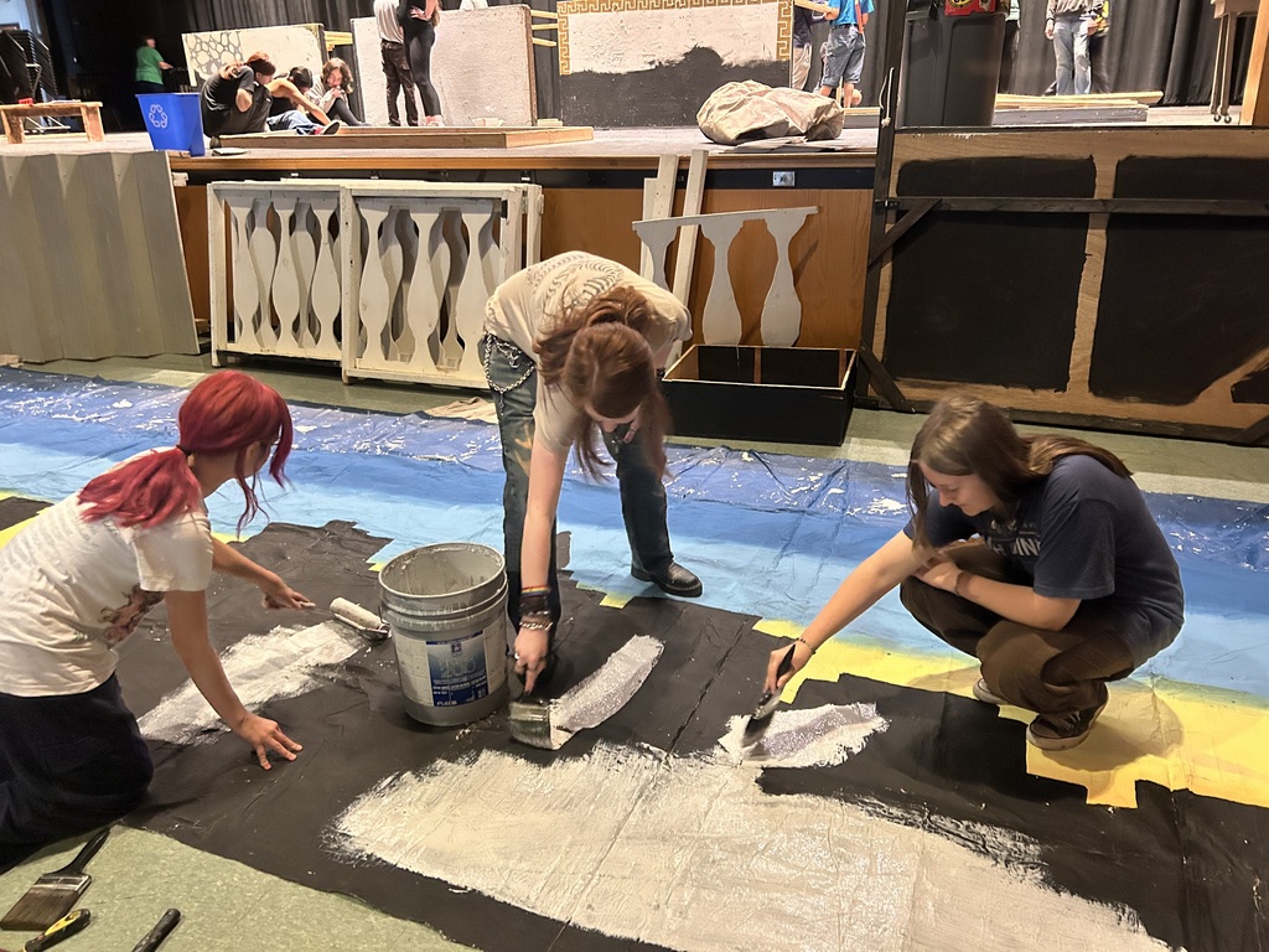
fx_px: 953
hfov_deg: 67.3
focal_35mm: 26
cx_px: 634
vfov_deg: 53.1
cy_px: 476
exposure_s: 1/30
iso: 800
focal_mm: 5.7
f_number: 1.5
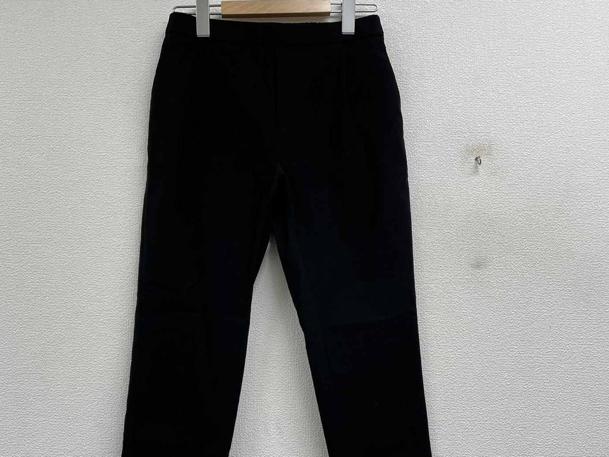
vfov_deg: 39.2
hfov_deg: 51.3
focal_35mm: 36
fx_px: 633
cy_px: 303
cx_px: 275
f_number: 1.6
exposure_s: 1/87
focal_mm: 4.2
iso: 50
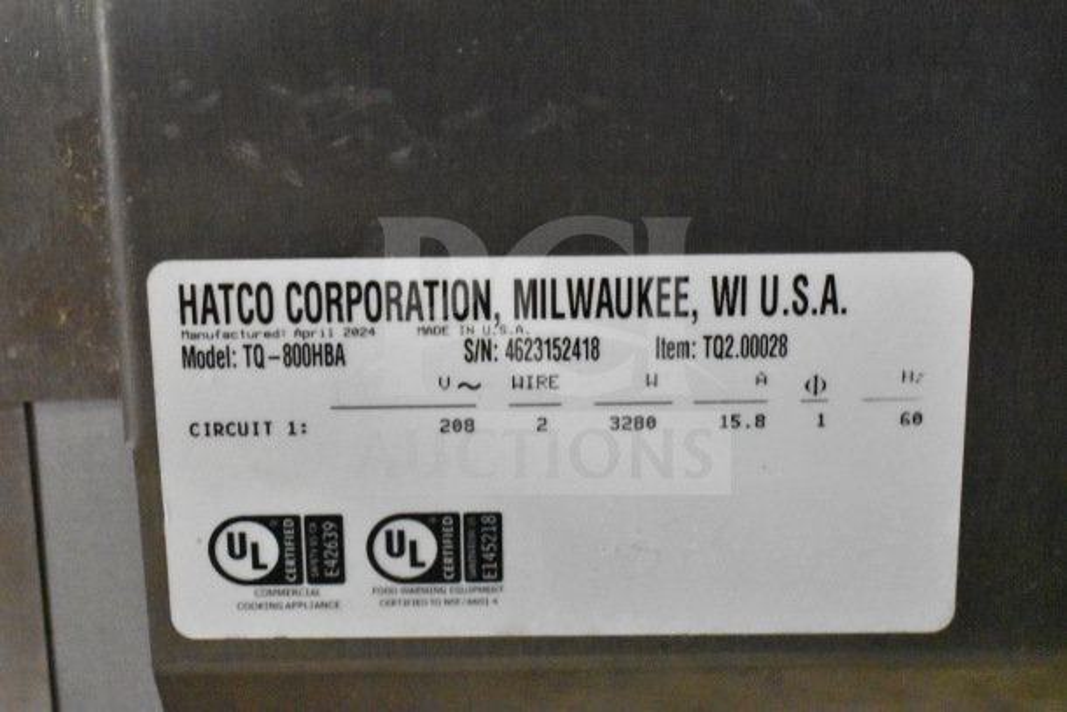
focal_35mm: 68
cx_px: 534
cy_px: 356
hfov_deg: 29.9
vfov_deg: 20.2
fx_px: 2001
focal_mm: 45
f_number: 5
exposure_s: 1/80
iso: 18000
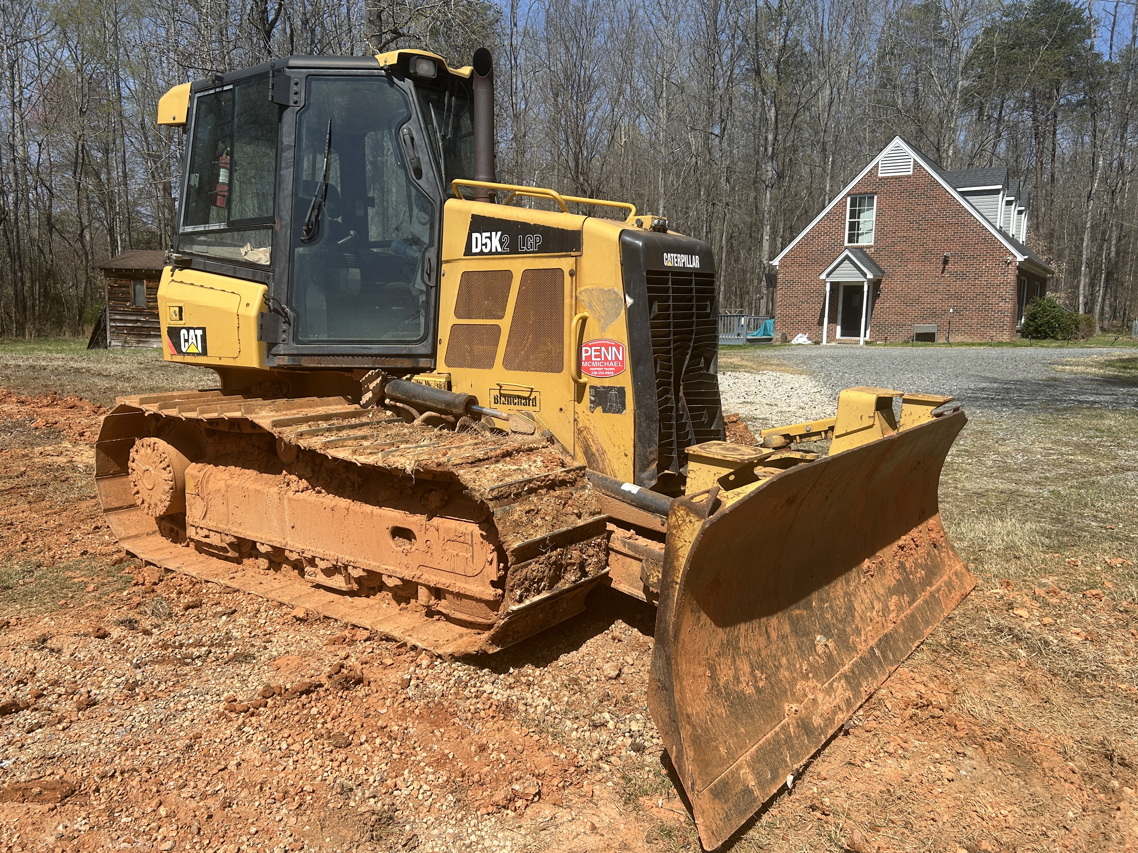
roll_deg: -0.8
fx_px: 888
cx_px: 551
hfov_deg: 65.3
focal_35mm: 27
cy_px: 434
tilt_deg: -9.0
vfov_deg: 51.3
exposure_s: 1/3968
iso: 50
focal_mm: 5.7
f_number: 1.5
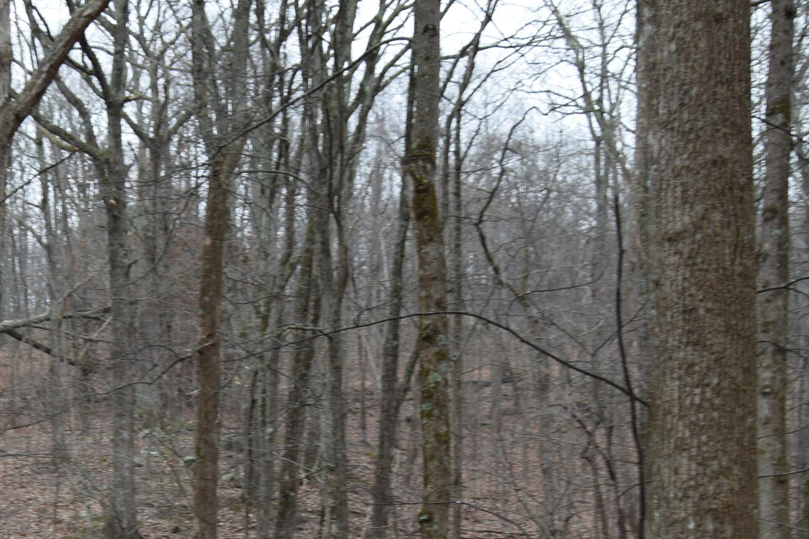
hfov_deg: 30.9
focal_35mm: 63
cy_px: 507
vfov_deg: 21.0
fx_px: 1415
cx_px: 137
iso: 400
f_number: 5
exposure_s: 1/100
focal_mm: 18
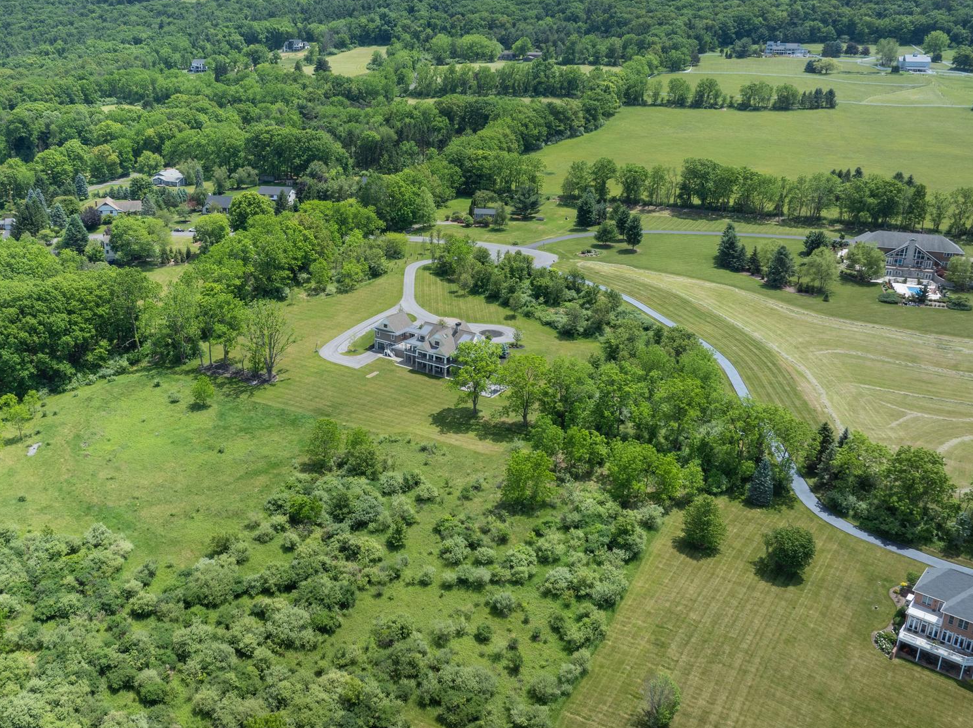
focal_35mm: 33
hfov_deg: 54.3
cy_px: 324
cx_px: 327
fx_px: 927
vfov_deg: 42.8
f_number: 7.1
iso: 100
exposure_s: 1/240
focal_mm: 12.29
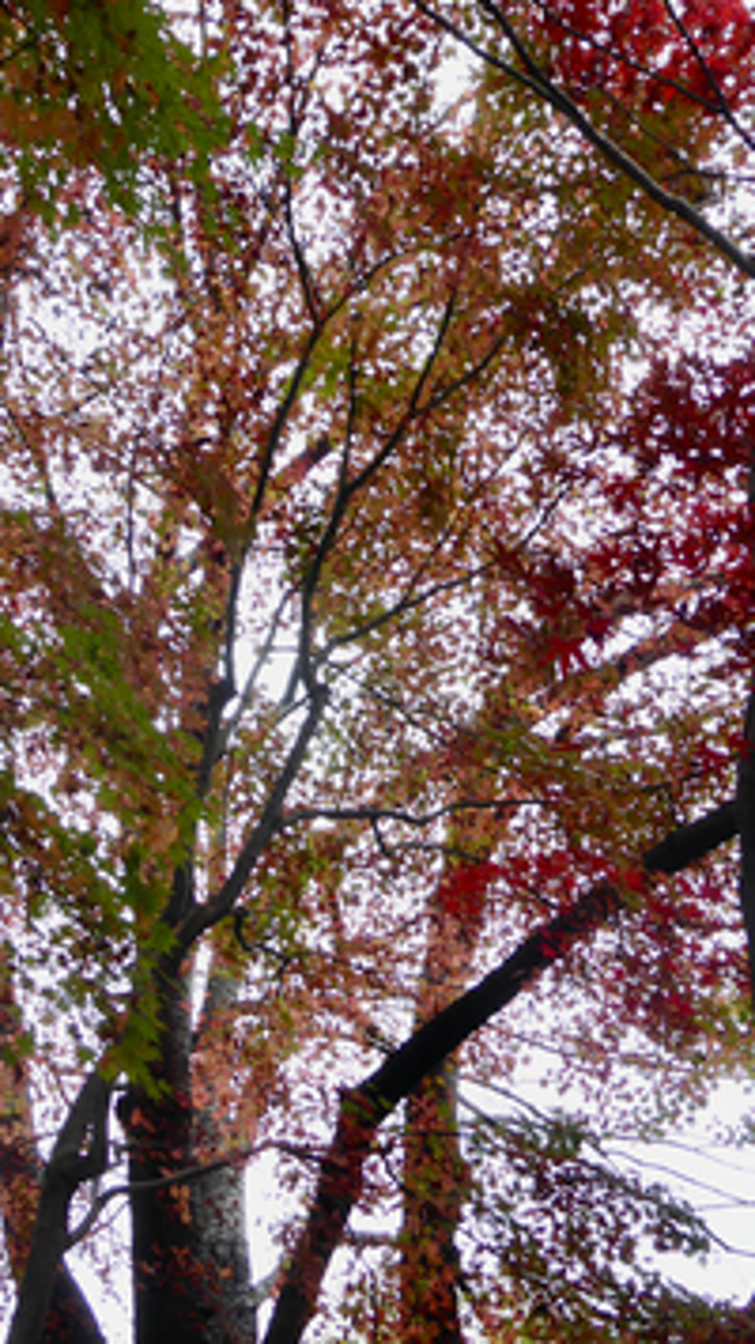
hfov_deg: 21.1
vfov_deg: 36.5
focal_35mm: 57
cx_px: 336
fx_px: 2031
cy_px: 819
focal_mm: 5.4
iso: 100
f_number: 3.5
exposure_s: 1/100
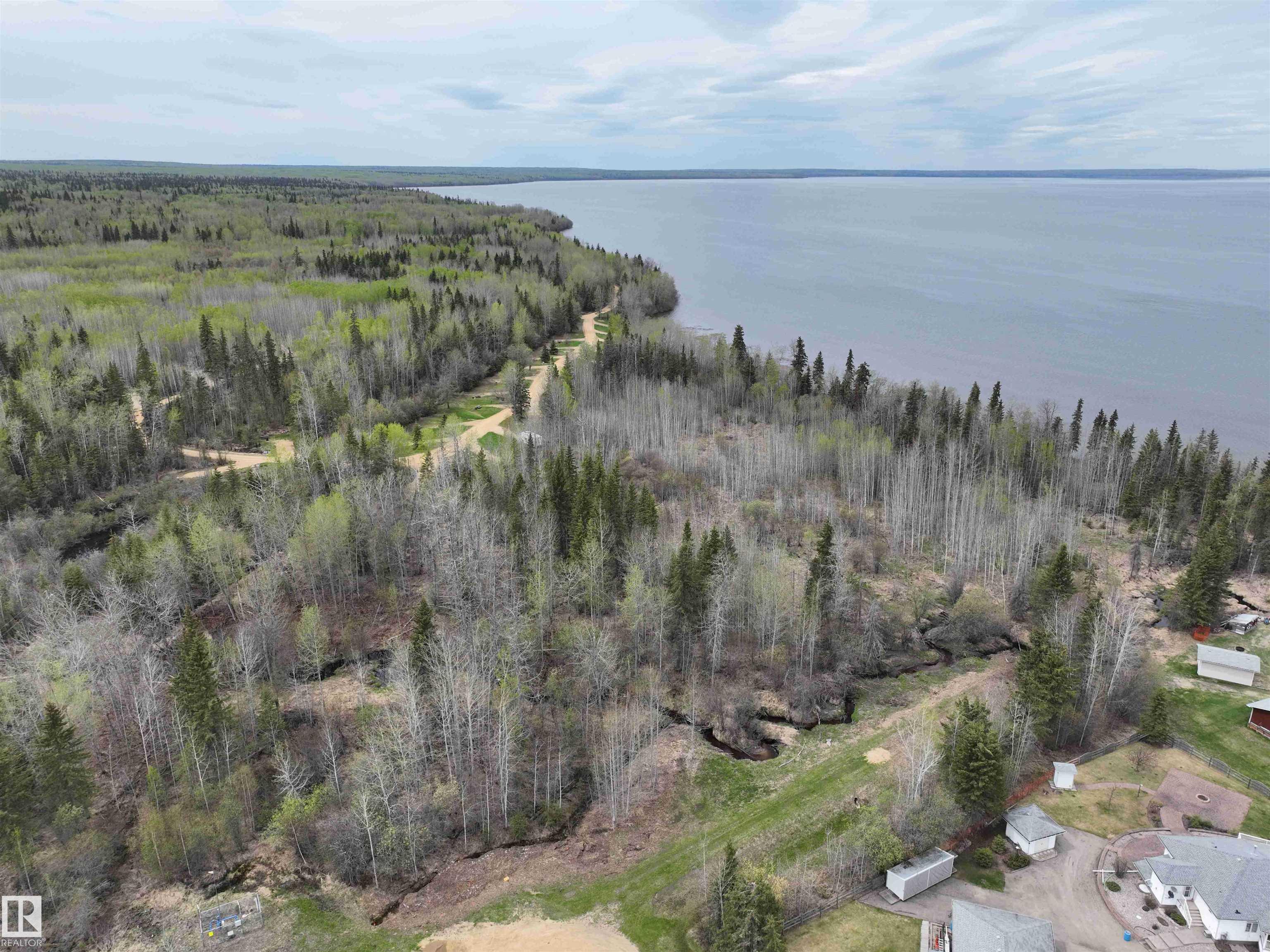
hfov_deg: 71.6
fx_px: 880
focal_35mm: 24
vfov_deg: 56.8
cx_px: 635
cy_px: 476
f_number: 2.8
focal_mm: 12.29
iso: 160
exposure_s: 1/1600
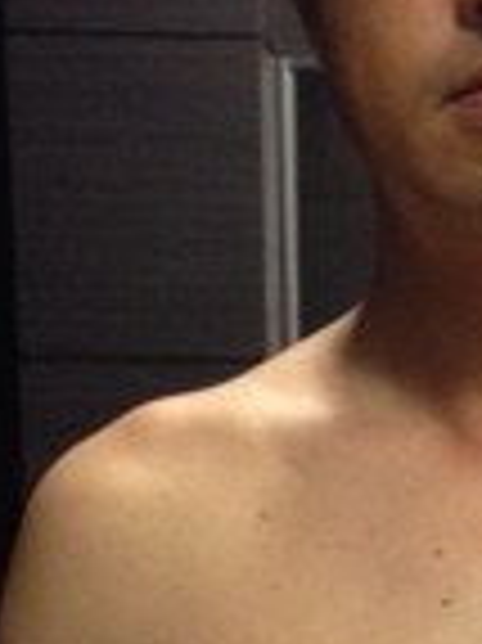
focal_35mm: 148
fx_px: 2752
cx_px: 586
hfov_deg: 9.9
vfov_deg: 12.9
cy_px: 842
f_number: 2.4
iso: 160
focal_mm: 4.12
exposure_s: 1/20
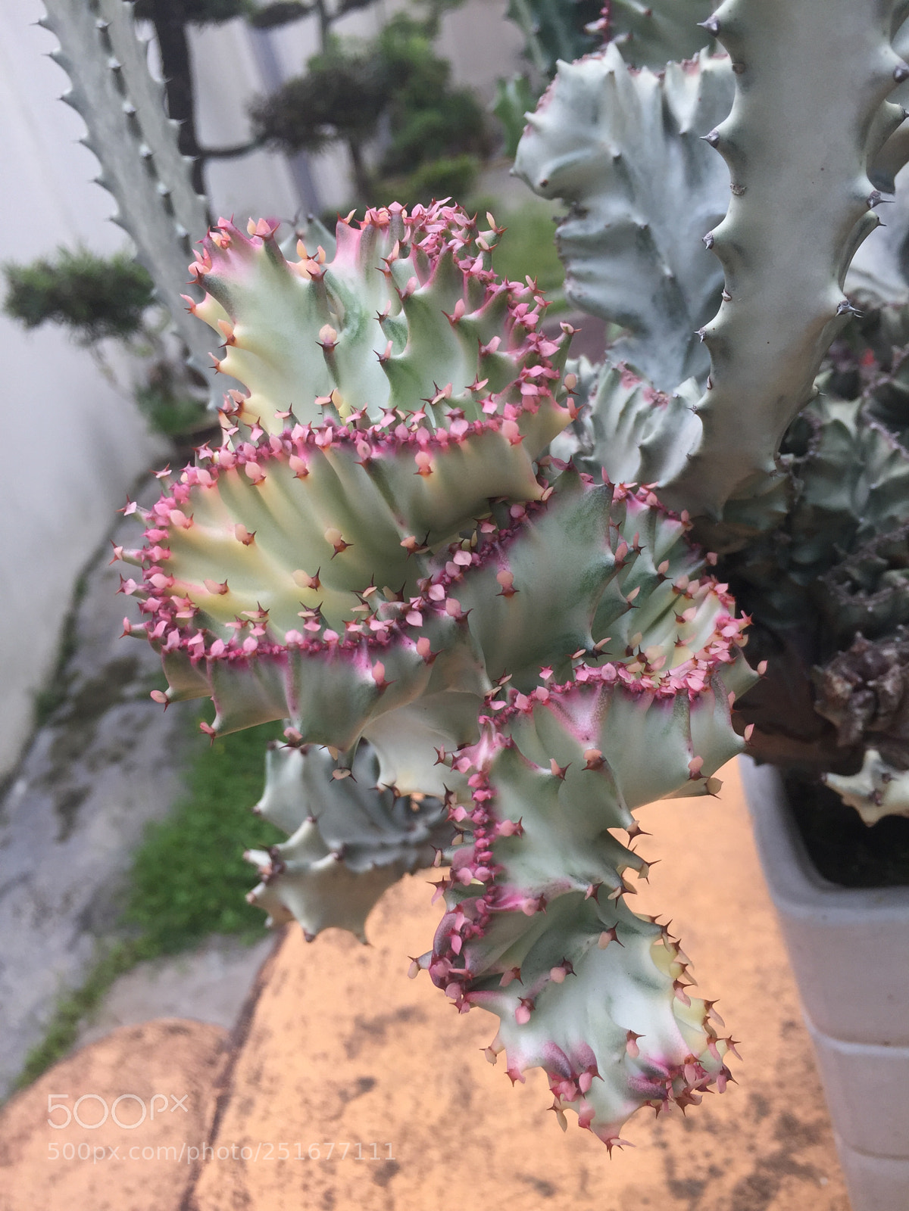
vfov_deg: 61.7
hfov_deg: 48.2
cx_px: 454
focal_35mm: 29
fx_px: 1015
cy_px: 606
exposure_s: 1/527
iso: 32
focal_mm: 4.15
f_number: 2.2
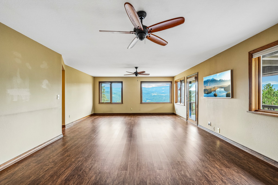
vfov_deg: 77.3
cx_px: 139
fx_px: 116
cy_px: 92
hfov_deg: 100.4
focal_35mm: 15
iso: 800
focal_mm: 10
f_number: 8
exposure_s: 1/10
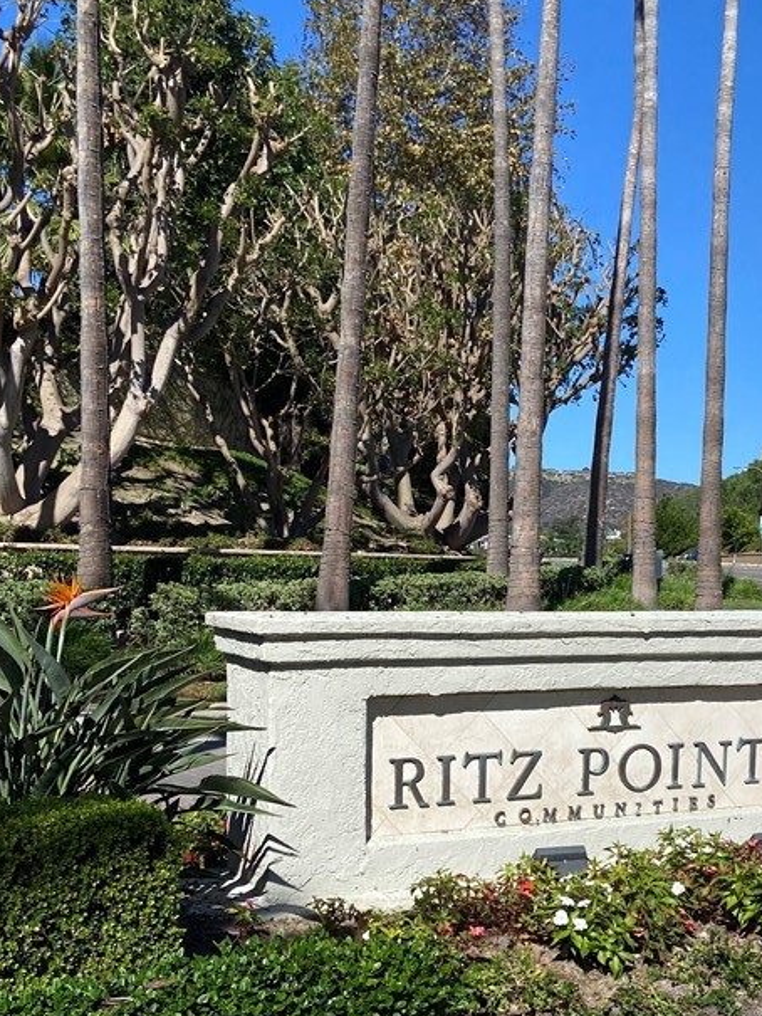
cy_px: 694
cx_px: 472
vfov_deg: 42.2
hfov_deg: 32.7
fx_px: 1291
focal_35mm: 44
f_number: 1.8
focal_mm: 4.25
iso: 32
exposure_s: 1/3610
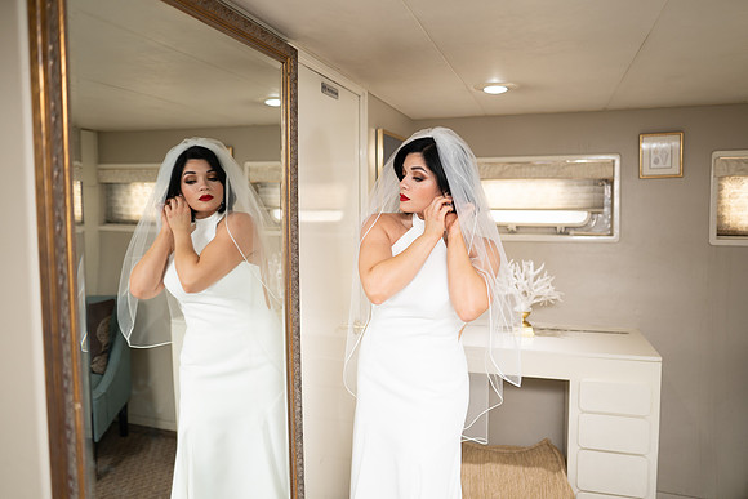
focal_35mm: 24
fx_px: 509
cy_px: 244
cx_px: 382
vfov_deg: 52.2
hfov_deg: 72.6
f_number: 1.4
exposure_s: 1/400
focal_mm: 24
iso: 250
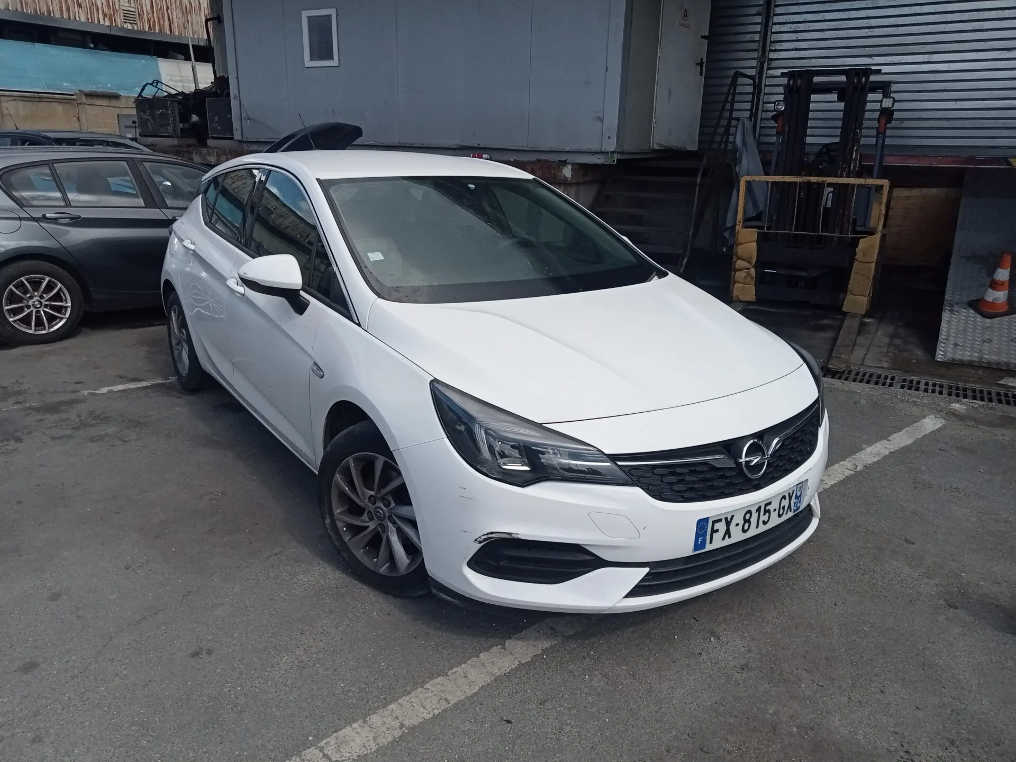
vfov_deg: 49.7
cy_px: 381
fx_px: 822
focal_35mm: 28
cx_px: 508
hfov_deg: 63.4
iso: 100
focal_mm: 3.46
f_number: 2.2
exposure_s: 1/1021
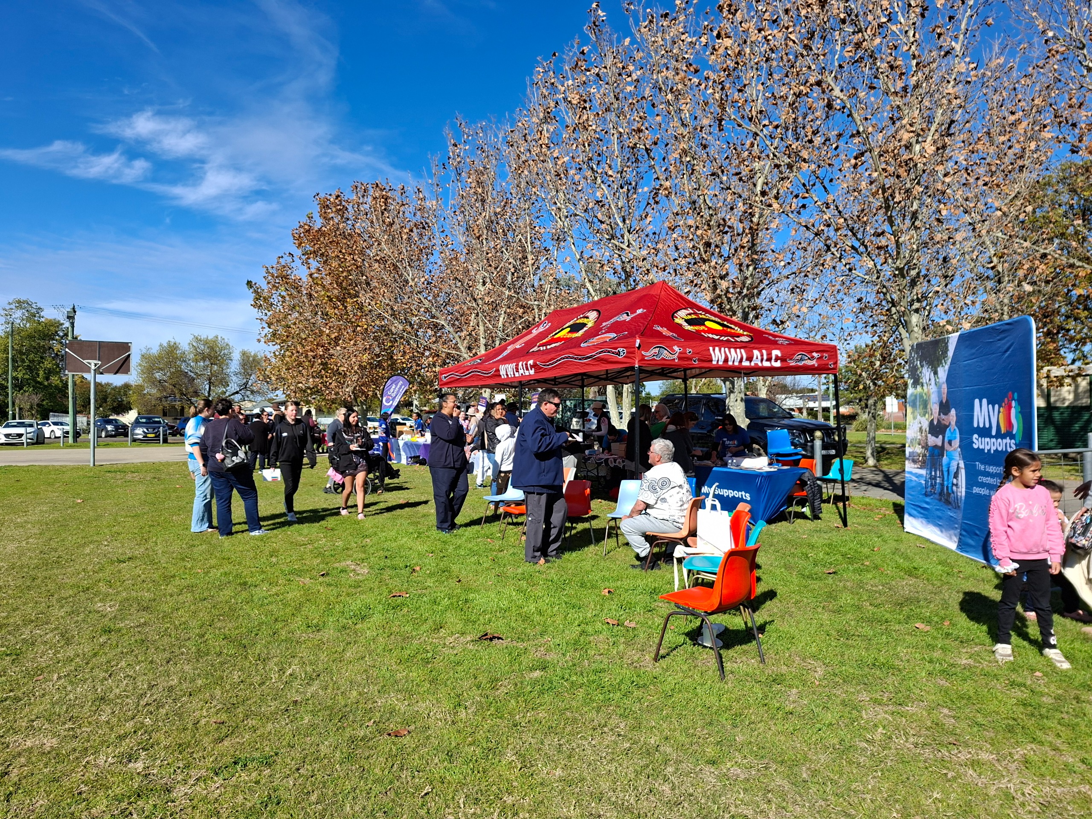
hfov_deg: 73.9
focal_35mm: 23
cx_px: 546
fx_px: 726
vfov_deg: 58.9
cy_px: 410
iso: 50
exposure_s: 1/1529
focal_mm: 5.54
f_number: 1.8
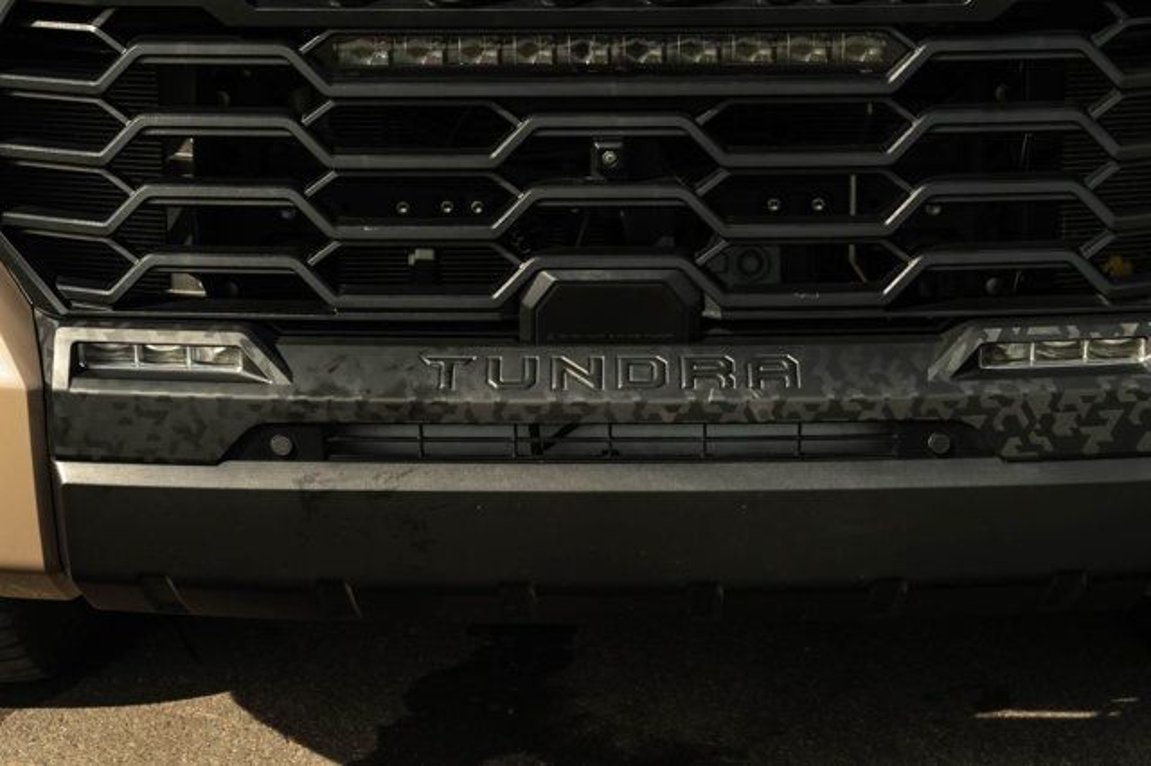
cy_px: 383
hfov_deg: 26.0
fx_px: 2492
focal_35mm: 78
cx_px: 576
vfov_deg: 17.5
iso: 800
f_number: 10
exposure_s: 1/640
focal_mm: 52
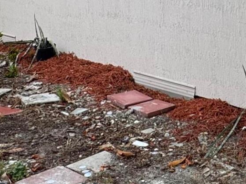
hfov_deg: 24.1
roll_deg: -0.9
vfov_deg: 19.2
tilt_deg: -4.2
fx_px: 512
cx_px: 310
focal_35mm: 72
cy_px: -40
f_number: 2.2
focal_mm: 2.22
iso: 40
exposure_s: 1/144
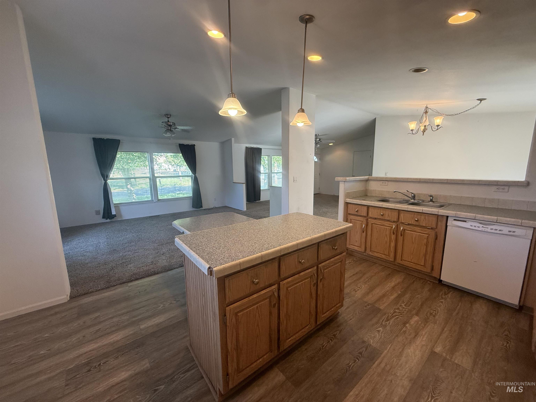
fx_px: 217
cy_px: 201
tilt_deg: -8.9
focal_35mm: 14
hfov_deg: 102.1
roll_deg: +0.7
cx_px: 268
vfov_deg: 85.7
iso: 200
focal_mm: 2.22
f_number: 2.2
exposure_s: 1/120
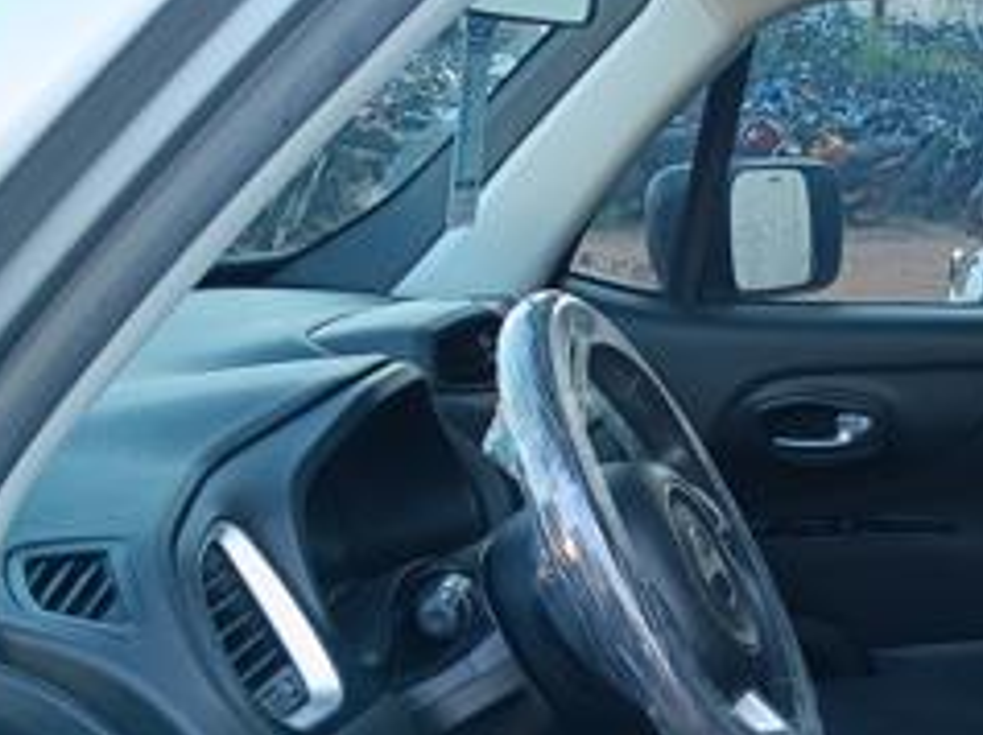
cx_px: 1000
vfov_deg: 20.5
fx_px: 1986
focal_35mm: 70
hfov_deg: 26.2
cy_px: 677
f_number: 1.8
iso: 324
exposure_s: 1/60.1
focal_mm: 4.81
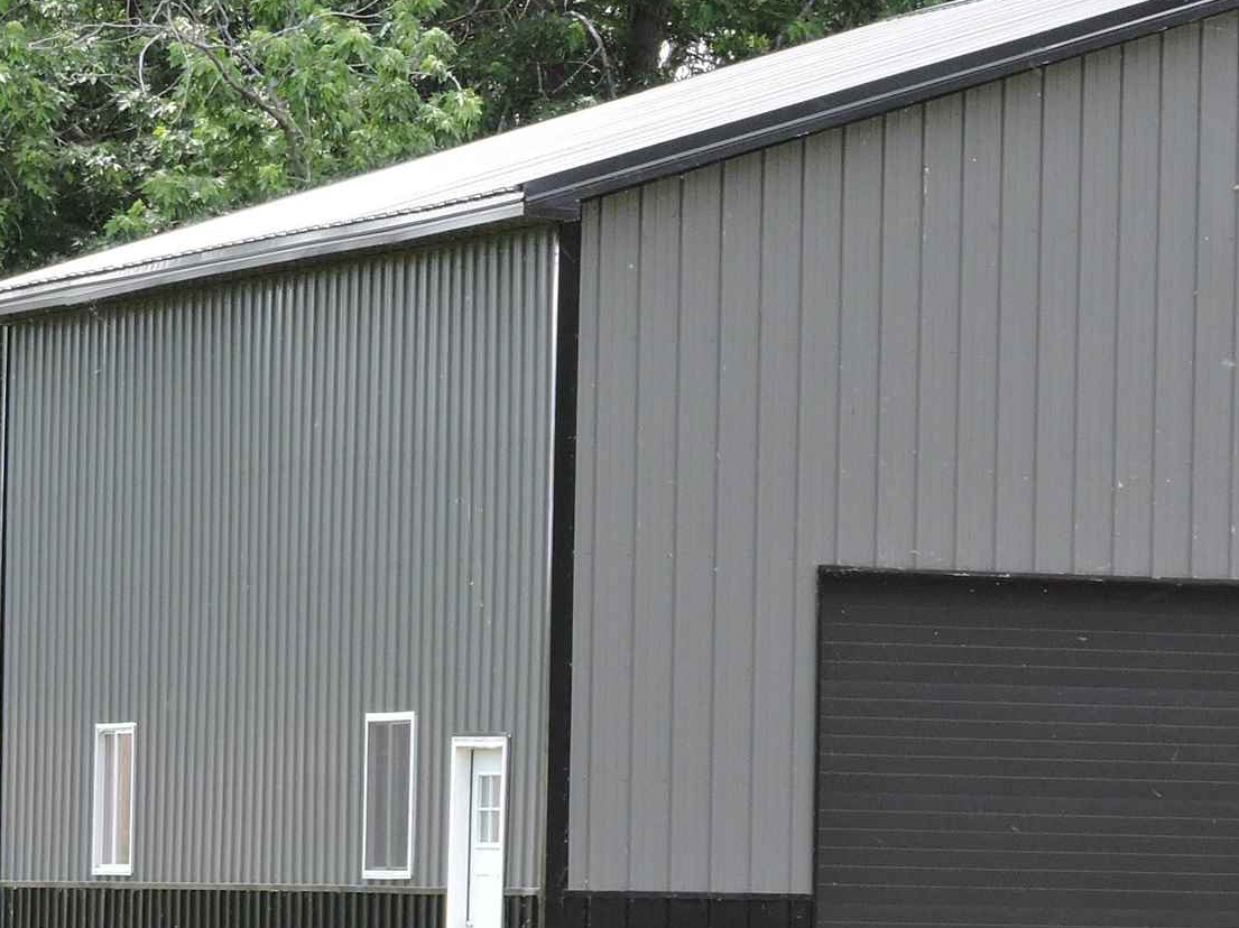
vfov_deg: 5.1
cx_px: 1407
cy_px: 666
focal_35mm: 292
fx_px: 10448
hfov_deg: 6.7
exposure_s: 1/160
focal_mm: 18.7
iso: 100
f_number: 4.2
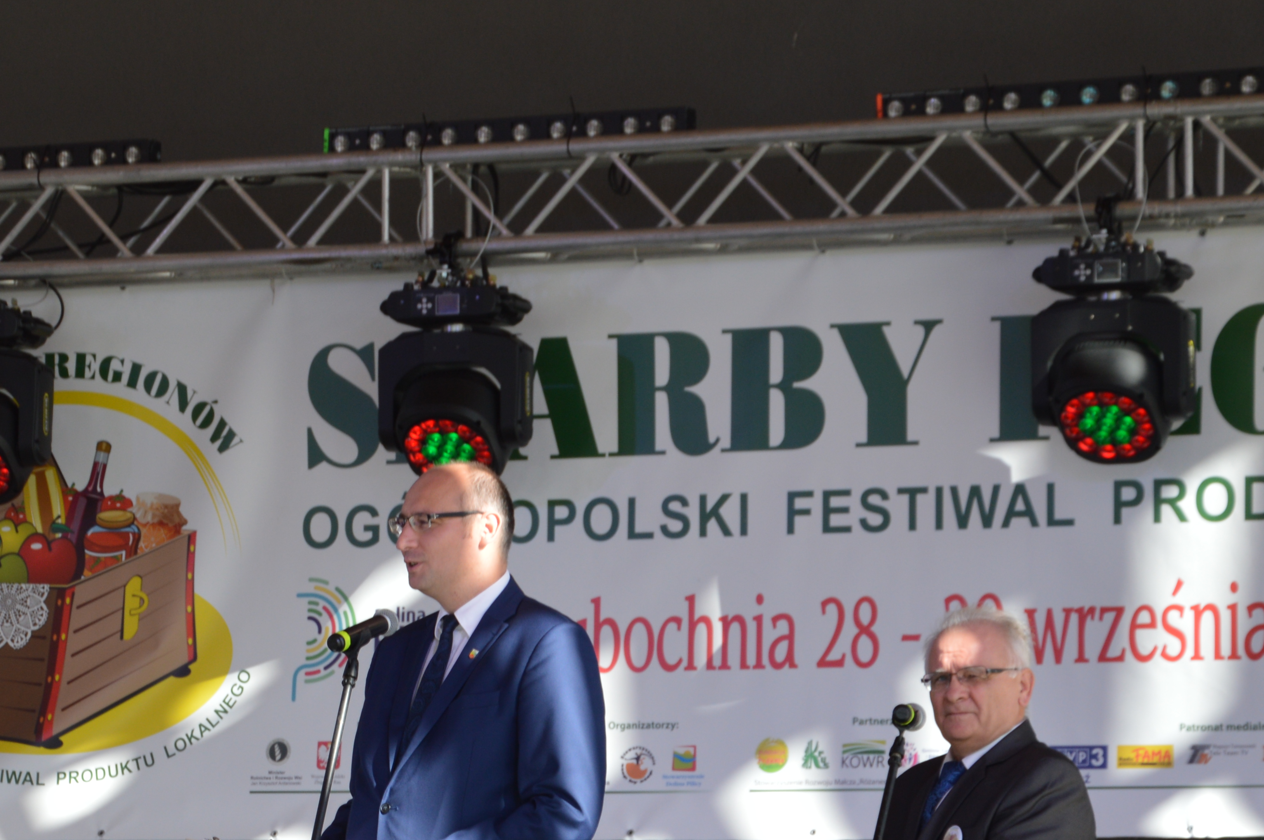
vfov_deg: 7.5
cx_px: 304
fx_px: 6419
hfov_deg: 11.2
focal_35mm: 183
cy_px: 745
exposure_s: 1/125
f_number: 5.6
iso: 180
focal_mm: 66
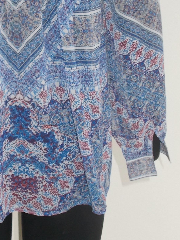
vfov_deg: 23.9
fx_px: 562
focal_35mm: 81
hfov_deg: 18.0
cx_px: 22
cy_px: 60
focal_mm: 6.9
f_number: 3.9
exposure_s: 1/30
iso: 200
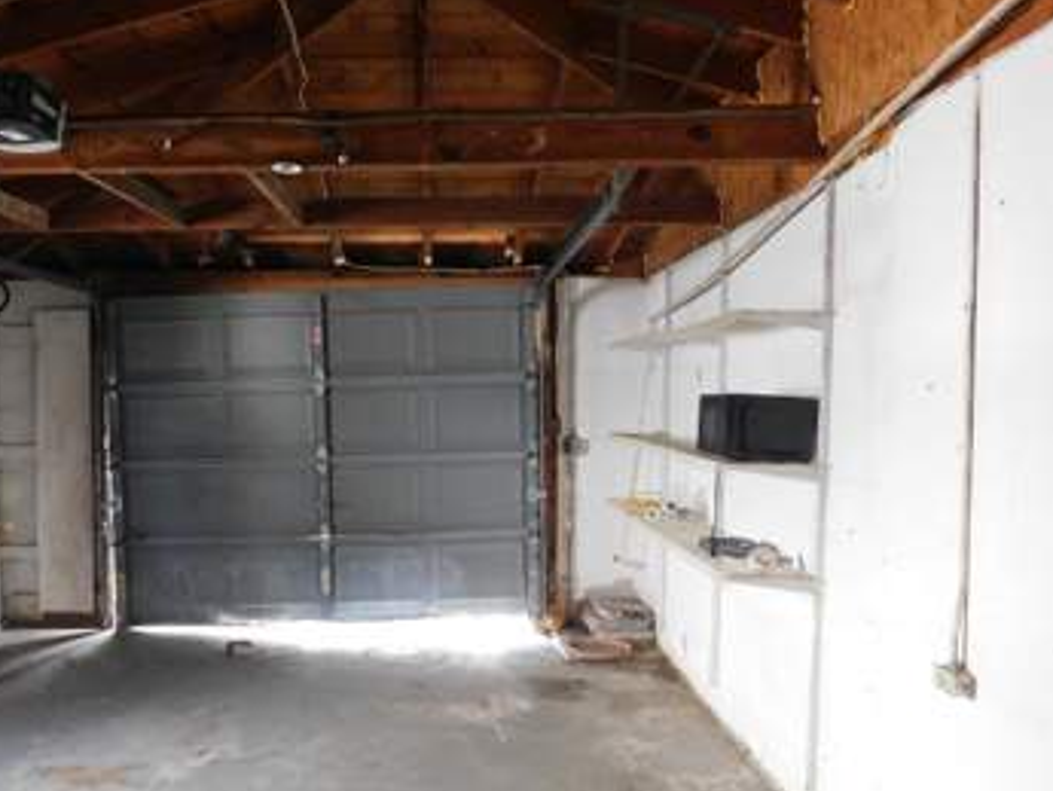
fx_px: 974
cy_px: 437
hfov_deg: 56.3
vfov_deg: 44.1
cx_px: 418
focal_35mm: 32
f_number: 3
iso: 400
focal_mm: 4
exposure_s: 1/25
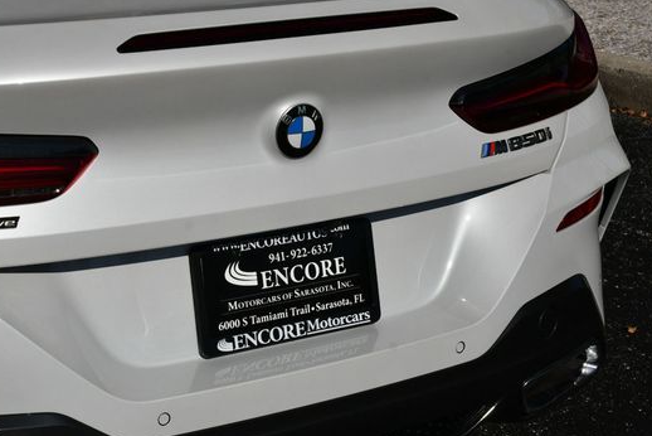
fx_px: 1613
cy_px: 205
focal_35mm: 89
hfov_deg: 22.8
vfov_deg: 15.4
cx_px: 266
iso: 100
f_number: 11
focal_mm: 36
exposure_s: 1/500
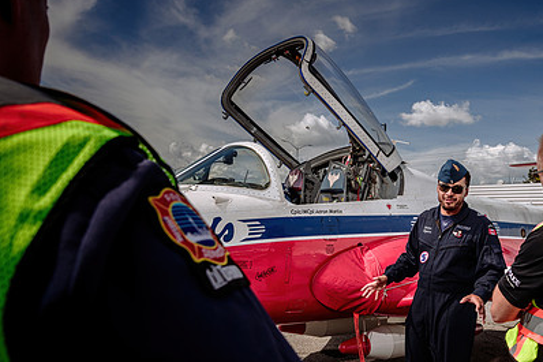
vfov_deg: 37.6
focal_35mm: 35
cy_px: 223
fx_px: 528
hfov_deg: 53.4
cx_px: 362
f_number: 8
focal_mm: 24
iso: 64
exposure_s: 1/250
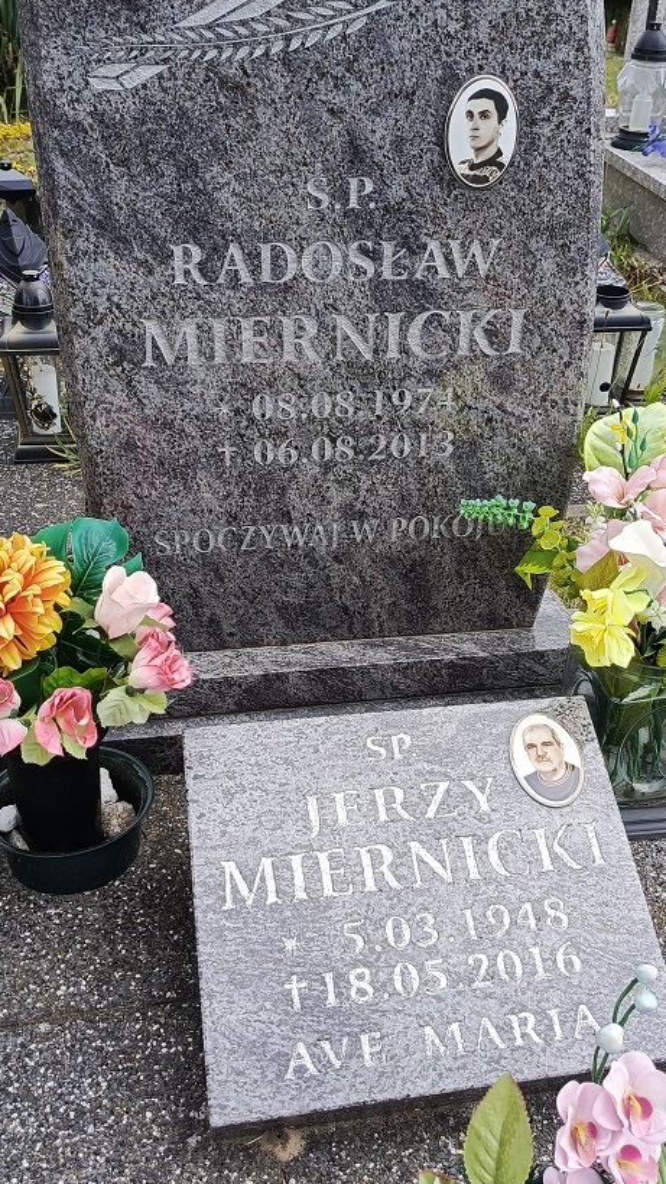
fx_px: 1192
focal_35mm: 38
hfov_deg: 31.2
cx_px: 371
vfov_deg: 52.8
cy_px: 615
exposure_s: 1/200
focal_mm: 5.25
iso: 61
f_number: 1.75
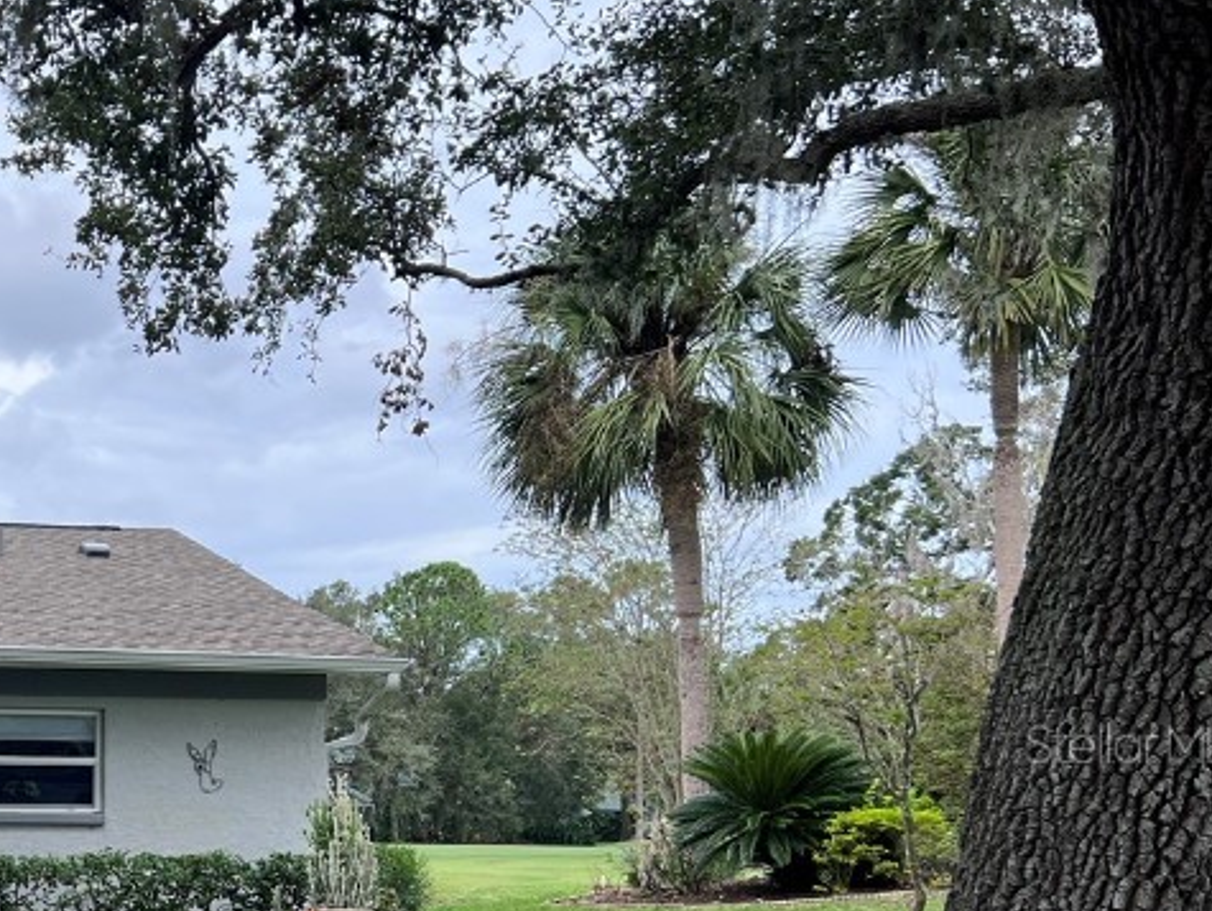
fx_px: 1962
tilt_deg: +1.8
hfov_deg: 31.4
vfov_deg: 25.6
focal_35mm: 56
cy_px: 743
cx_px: -41
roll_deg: -0.8
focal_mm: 5.7
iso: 50
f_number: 1.5
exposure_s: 1/2513
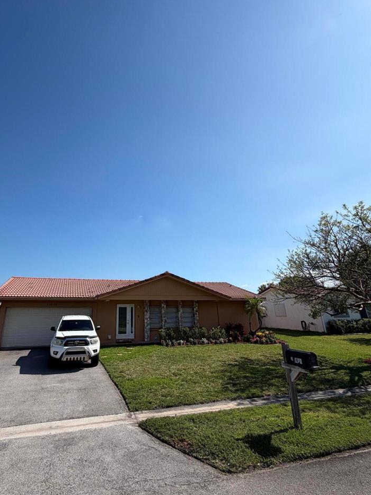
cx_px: 145
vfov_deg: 87.5
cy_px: 223
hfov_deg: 70.7
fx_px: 257
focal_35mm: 18
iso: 20
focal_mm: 2.22
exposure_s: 1/955
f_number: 2.2
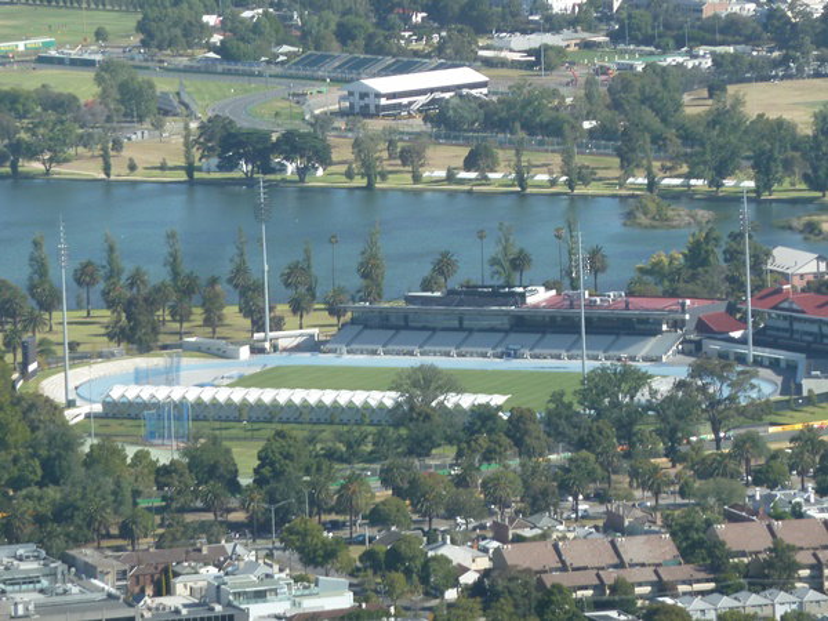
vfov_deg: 4.1
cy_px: 310
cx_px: 414
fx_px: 8778
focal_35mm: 367
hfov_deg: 5.4
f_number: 4.9
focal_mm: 49.2
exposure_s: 1/250
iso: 80
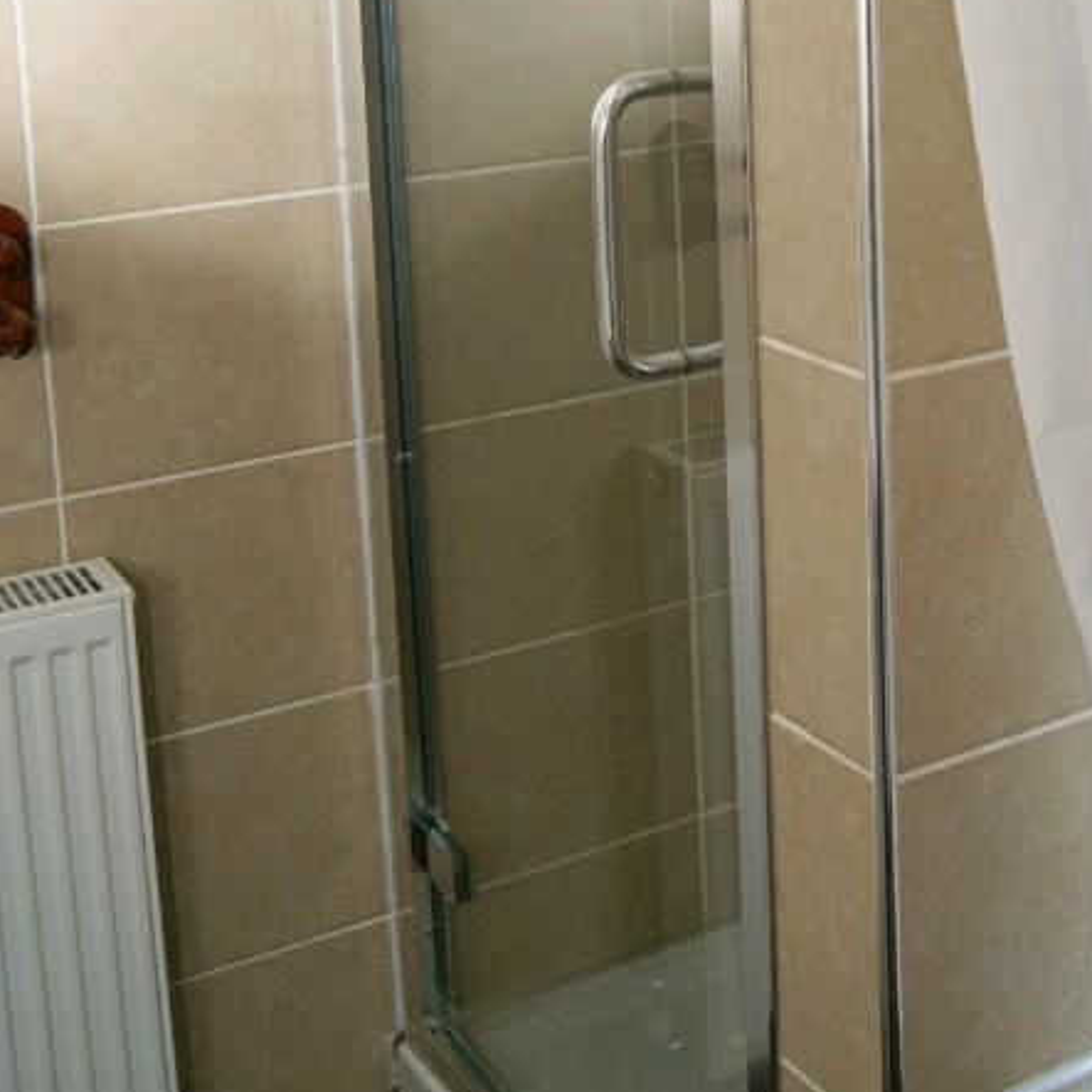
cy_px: 84
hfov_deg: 31.9
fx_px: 1892
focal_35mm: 53
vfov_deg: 30.6
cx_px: 741
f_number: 5.6
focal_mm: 18
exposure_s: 1/60
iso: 400
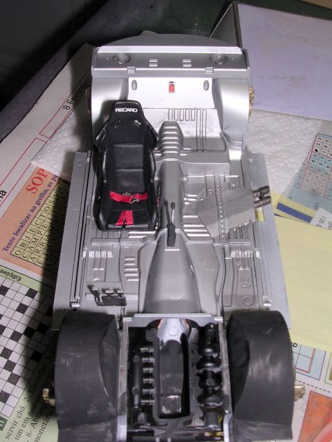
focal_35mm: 38
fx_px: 486
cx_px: 166
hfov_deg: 37.7
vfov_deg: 49.0
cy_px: 221
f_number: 5.6
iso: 100
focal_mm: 5.8
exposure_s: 1/60.1
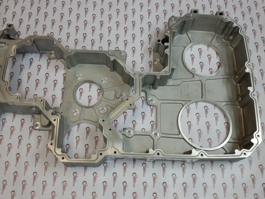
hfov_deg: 52.6
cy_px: 101
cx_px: 119
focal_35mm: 35
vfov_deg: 40.7
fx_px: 268
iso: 125
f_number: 2.4
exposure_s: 1/33
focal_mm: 2.93
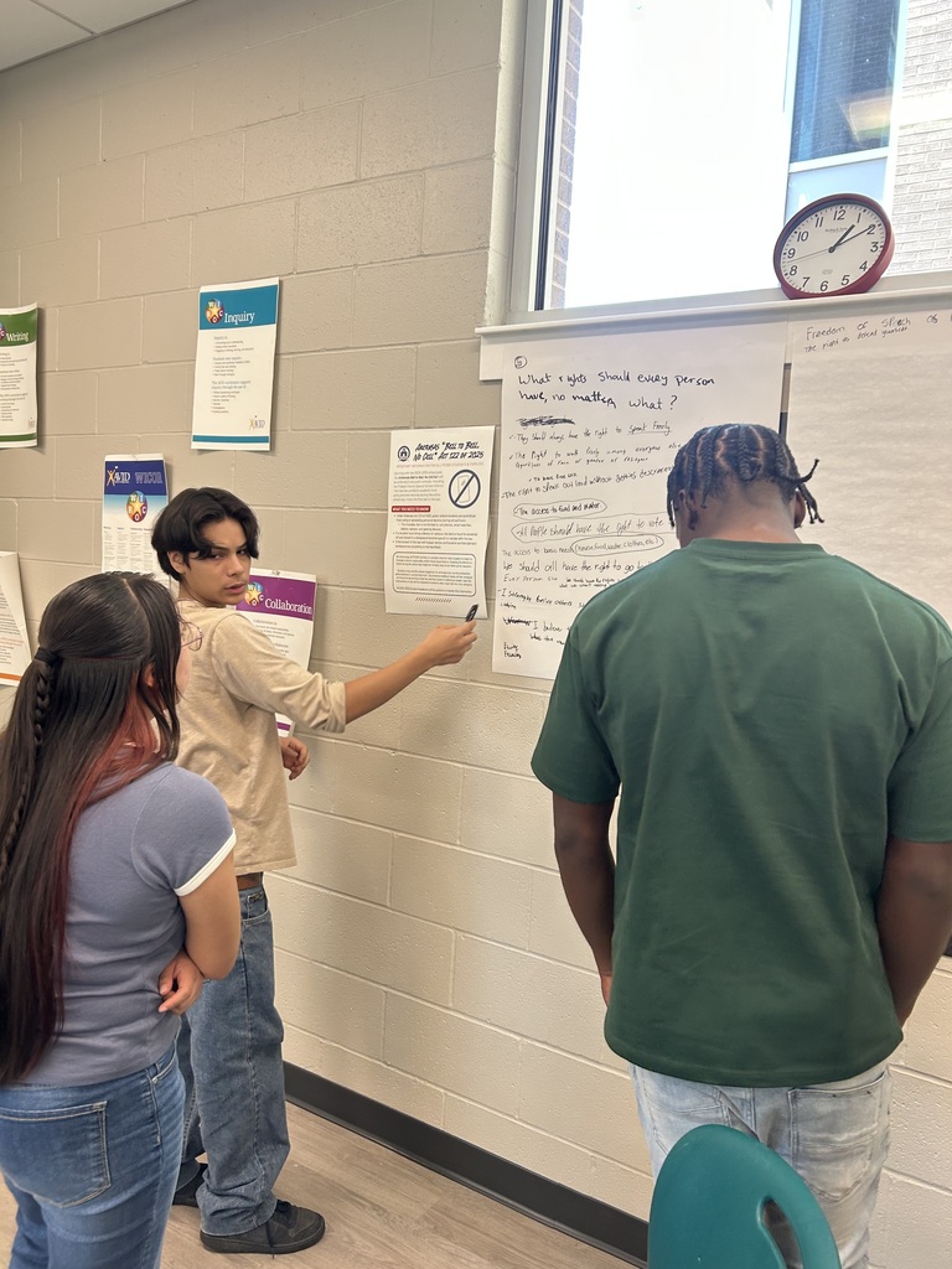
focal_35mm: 26
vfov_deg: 67.3
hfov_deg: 53.1
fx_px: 953
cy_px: 634
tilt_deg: -3.9
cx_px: 476
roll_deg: -3.6
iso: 80
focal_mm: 5.7
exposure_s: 1/120
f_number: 1.5
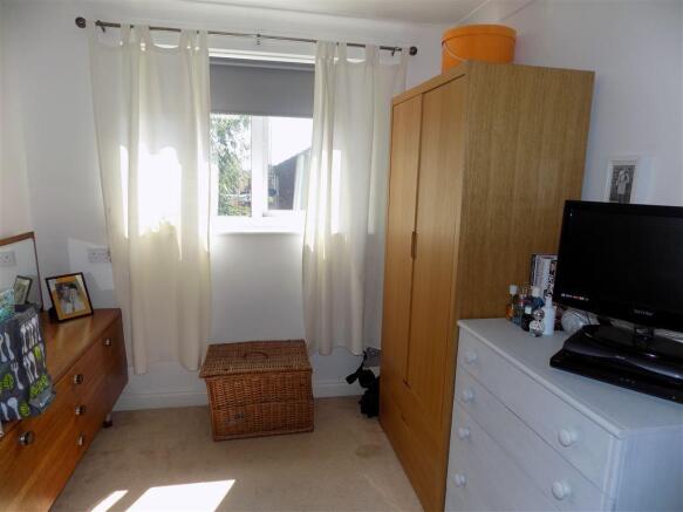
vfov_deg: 58.9
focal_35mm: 23
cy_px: 256
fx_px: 454
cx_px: 342
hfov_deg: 73.9
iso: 80
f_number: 3.1
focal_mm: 4
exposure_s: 1/125
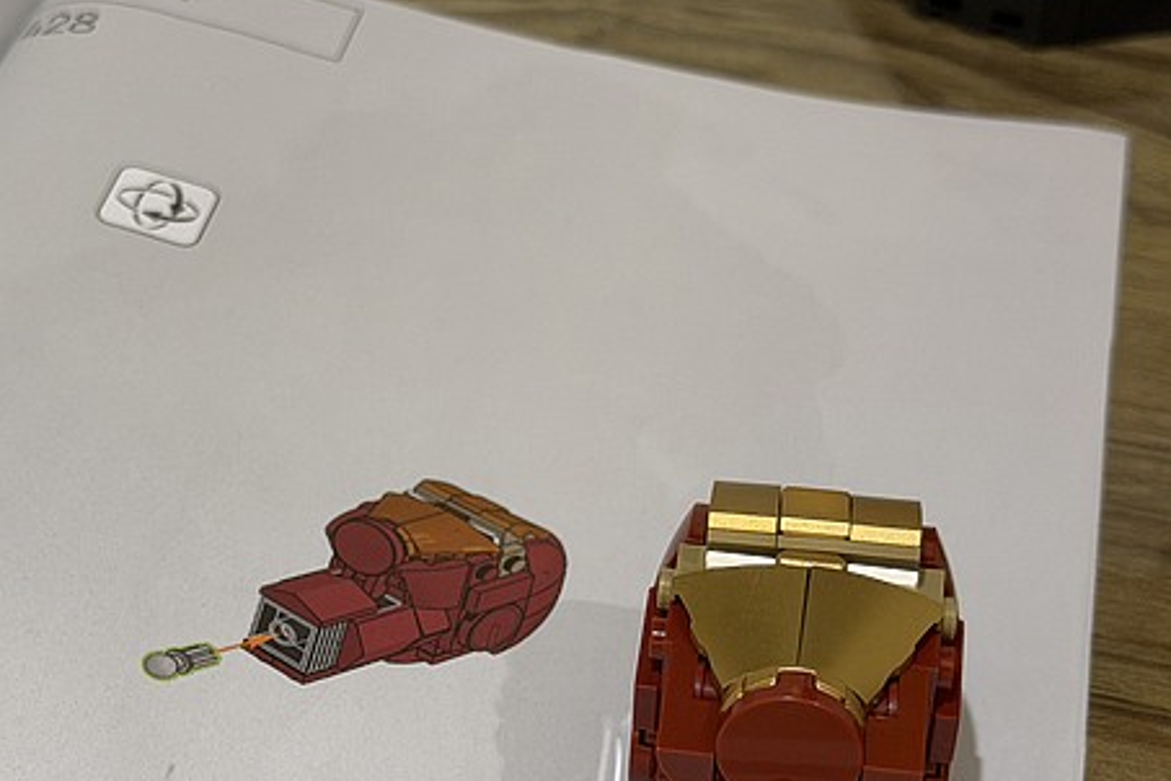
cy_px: 565
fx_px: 2797
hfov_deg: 23.5
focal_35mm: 86
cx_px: 341
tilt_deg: -39.1
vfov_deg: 15.8
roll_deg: +0.7
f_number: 1.78
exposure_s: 1/60
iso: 200
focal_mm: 6.76
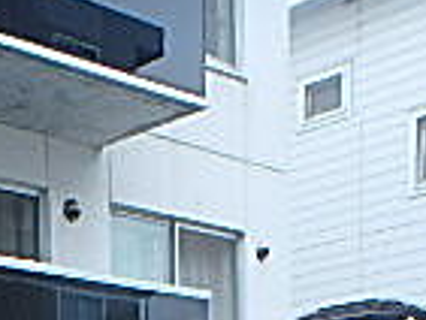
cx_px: -115
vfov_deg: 12.8
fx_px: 1170
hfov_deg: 19.2
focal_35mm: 95
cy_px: 709
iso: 160
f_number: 3.5
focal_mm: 3.7
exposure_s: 1/60
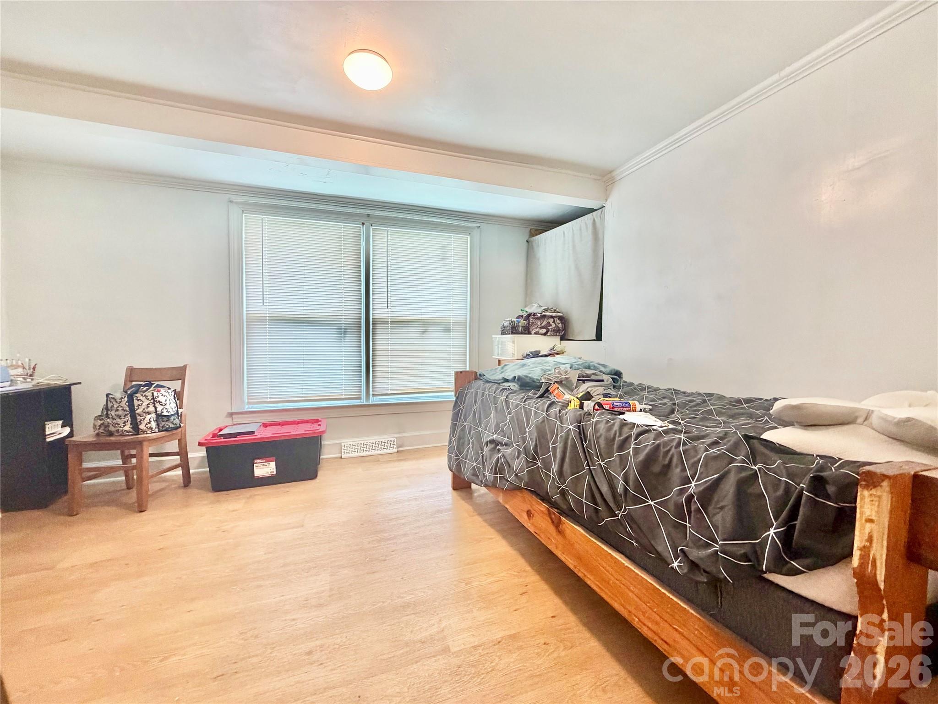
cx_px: 469
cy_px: 352
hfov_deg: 102.1
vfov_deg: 85.7
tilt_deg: -0.1
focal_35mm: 14
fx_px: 379
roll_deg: -0.9
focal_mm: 2.22
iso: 250
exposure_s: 1/120
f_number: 2.2
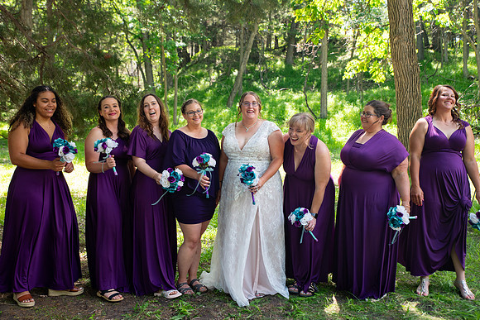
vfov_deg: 33.4
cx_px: 240
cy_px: 160
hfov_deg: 48.4
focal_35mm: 40
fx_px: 533
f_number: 5
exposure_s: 1/125
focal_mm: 40
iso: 250
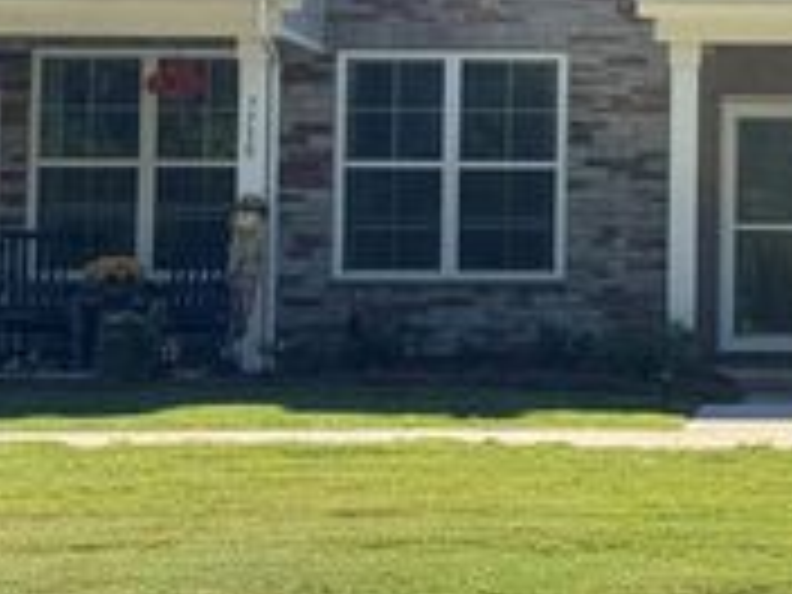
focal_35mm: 136
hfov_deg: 14.1
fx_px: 3112
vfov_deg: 10.8
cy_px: 2
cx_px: 904
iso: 64
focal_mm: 6.76
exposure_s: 1/2110
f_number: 1.78
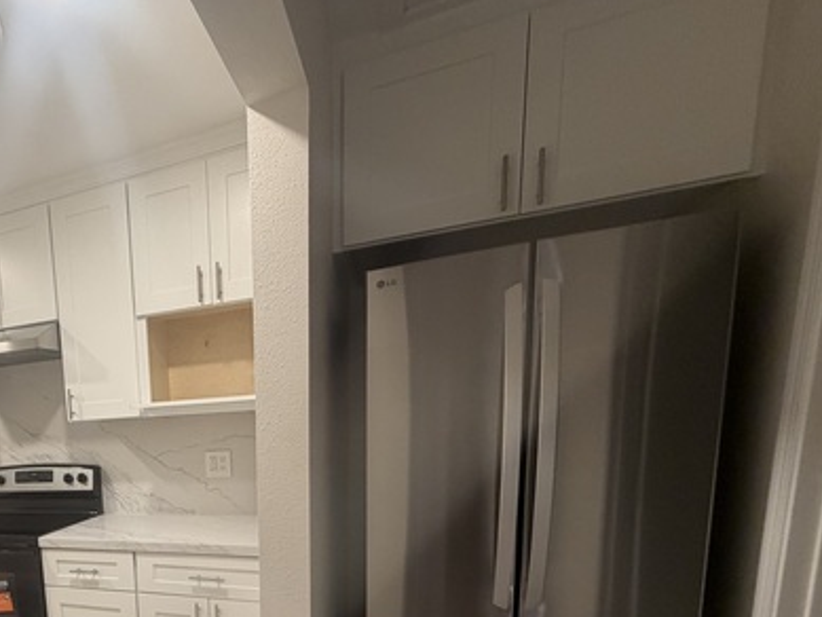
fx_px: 570
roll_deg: +4.3
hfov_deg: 63.4
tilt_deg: -11.2
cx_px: 130
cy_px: 520
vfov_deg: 52.0
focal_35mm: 24
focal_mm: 2.22
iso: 250
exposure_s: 1/60
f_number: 2.2
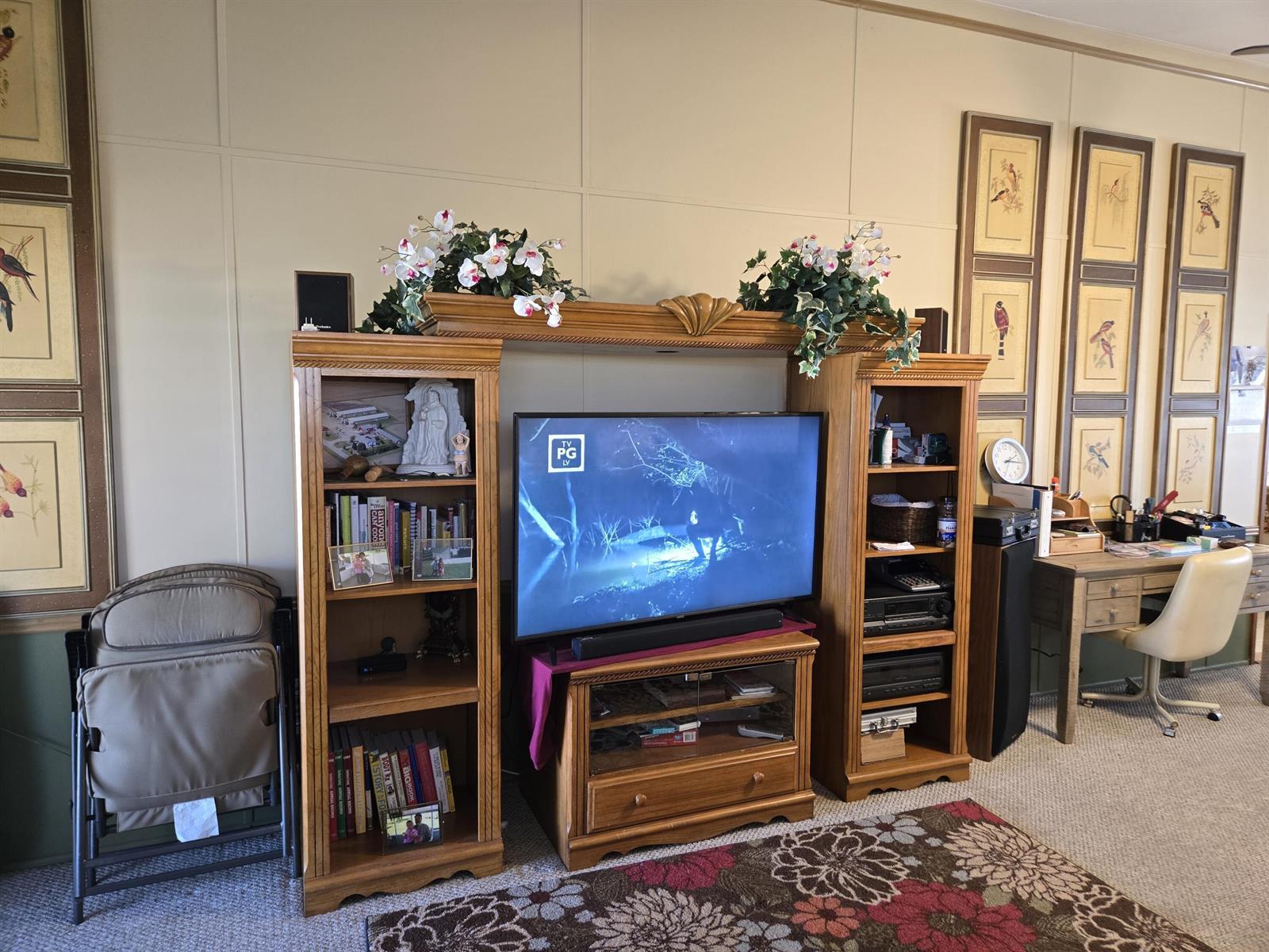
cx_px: 634
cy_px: 476
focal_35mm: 23
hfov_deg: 73.9
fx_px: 843
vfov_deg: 58.9
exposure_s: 1/20
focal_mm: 5.4
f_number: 1.8
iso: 160
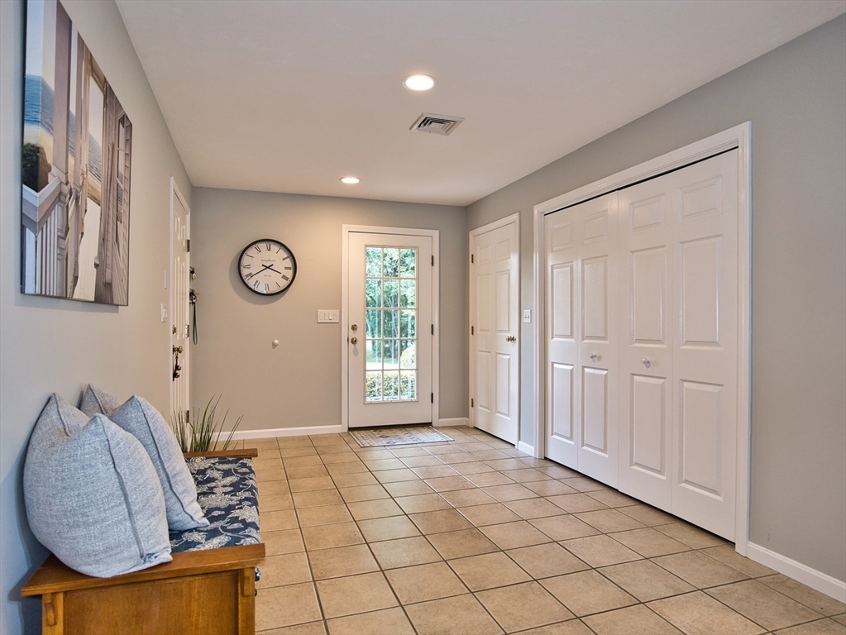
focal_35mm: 20
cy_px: 318
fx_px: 489
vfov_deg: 66.0
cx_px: 423
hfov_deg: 81.7
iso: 100
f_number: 1.7
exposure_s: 1/100
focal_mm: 10
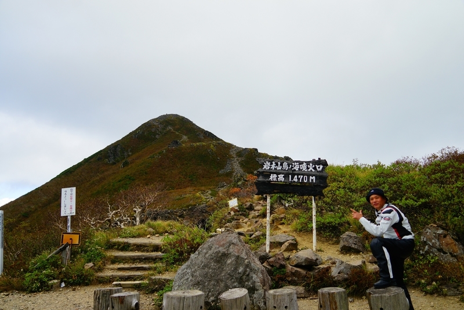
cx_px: 232
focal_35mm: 28
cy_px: 155
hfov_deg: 65.5
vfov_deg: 46.4
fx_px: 361
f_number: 4
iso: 200
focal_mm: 28
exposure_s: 1/1000
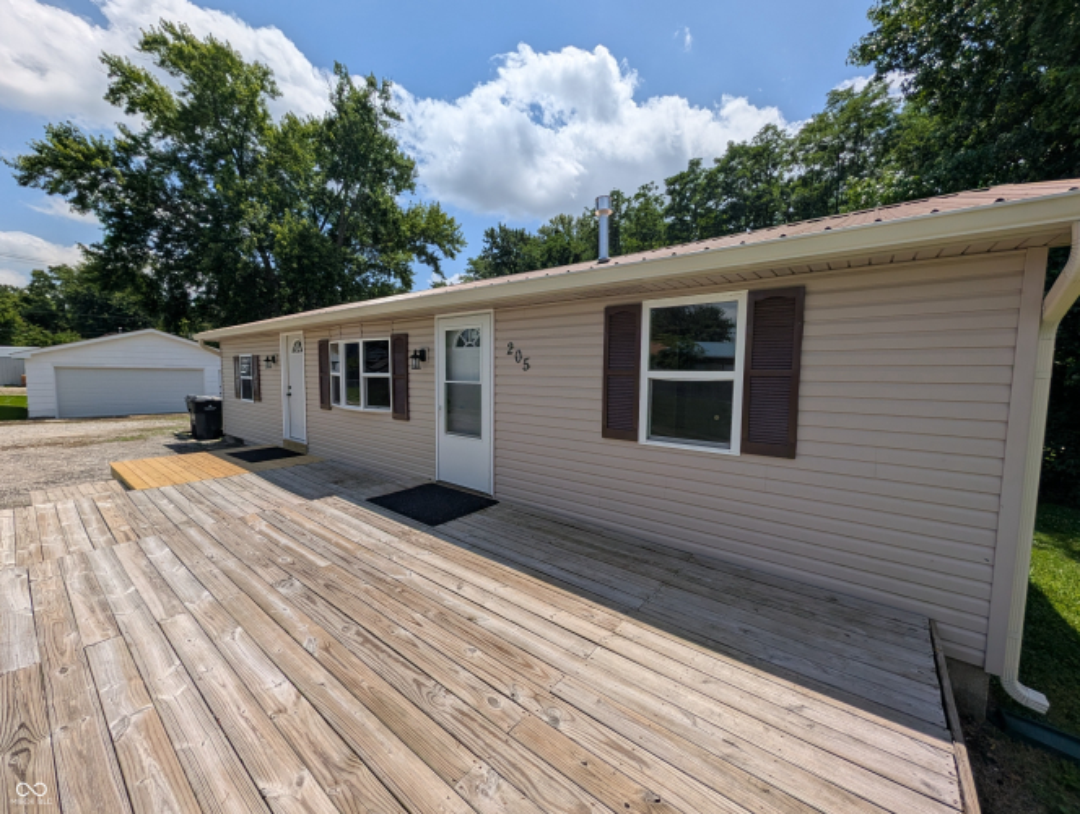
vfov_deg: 94.6
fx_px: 375
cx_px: 540
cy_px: 407
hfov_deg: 110.5
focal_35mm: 12
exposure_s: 1/5848
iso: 53
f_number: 1.7
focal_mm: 2.02
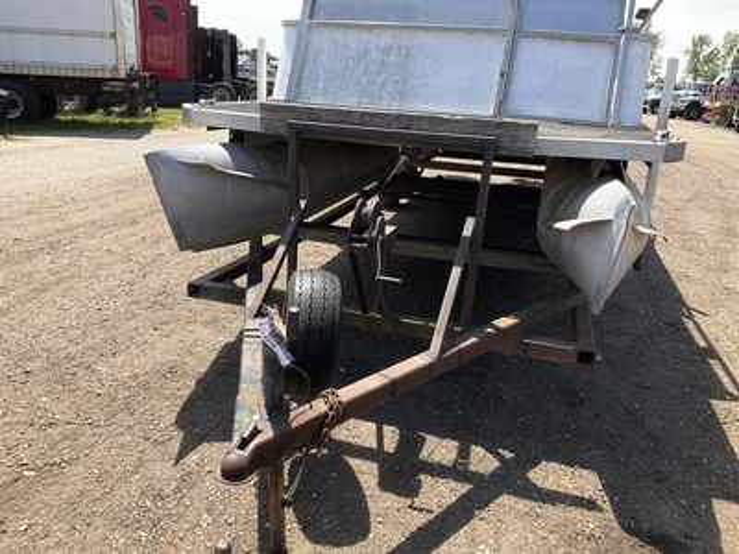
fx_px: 619
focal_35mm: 29
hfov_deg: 61.7
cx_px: 370
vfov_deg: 48.2
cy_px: 277
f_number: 1.8
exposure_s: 1/842
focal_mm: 3
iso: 25
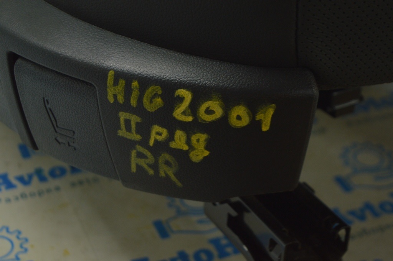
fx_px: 900
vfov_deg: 16.5
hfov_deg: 24.6
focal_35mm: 82
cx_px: 196
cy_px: 130
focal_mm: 55
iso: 400
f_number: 5.6
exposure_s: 1/20
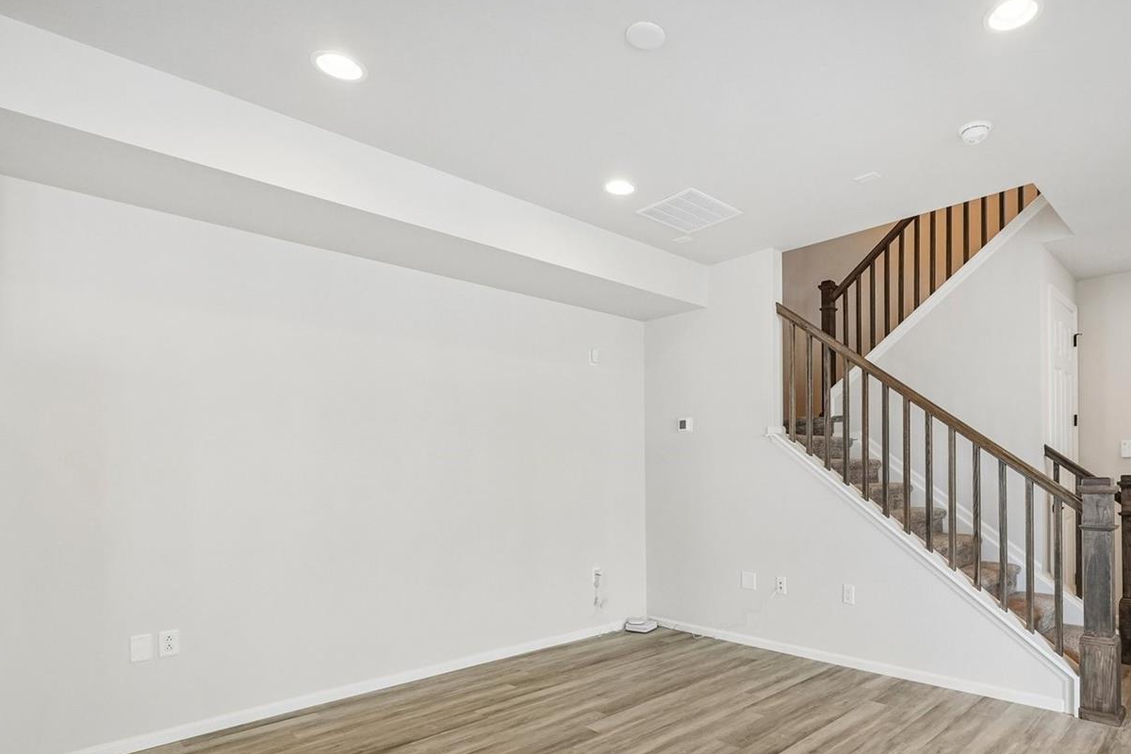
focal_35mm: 20
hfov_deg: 82.4
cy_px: 468
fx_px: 628
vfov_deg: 61.2
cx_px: 707
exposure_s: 1/50
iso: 800
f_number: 8
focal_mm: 10
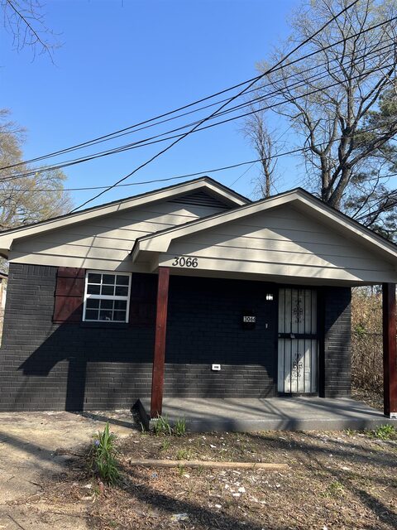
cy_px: 265
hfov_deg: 53.1
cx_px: 198
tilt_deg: +8.8
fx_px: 398
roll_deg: -2.7
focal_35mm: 26
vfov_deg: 67.3
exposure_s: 1/2208
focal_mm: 5.7
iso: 50
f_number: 1.5
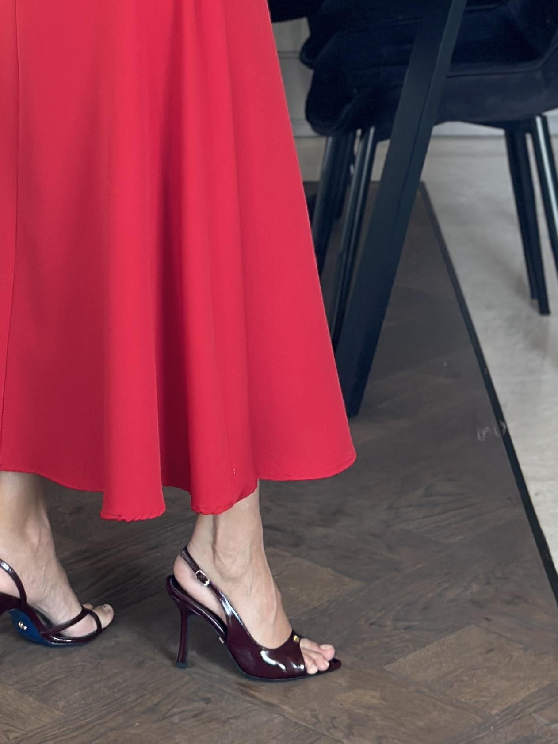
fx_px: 2472
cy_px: -75
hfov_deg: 12.8
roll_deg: +0.7
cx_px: 115
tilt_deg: -18.0
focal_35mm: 115
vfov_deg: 16.6
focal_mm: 6.86
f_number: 1.78
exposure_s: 1/64
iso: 125
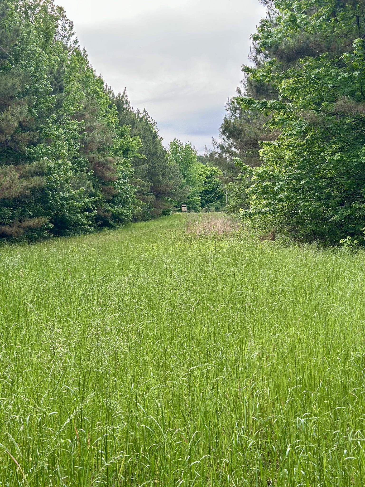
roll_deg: +0.2
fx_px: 675
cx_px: 182
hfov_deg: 30.3
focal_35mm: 48
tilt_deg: -1.9
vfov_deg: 39.7
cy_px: 244
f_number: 1.78
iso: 80
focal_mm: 6.86
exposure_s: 1/785
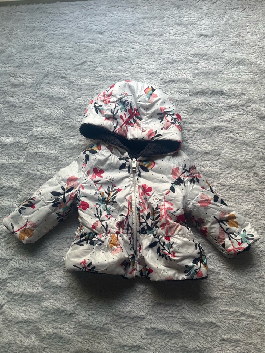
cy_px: 176
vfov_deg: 67.3
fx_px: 265
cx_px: 132
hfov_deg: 53.1
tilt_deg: -78.5
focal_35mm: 26
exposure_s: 1/282
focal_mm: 5.1
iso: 40
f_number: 1.6
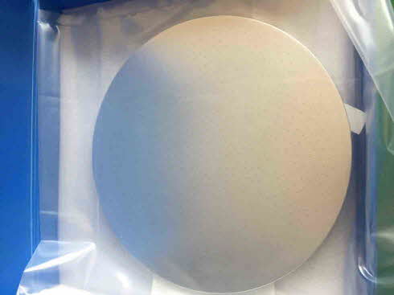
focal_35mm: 29
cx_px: 197
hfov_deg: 61.7
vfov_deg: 48.2
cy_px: 148
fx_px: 330
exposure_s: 1/120
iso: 32
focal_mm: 4.15
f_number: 2.2
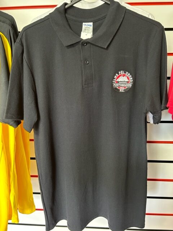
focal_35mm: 26
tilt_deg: -12.4
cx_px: 86
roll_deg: -0.2
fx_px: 173
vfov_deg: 67.3
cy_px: 116
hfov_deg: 53.1
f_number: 1.5
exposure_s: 1/25
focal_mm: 5.7
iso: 500
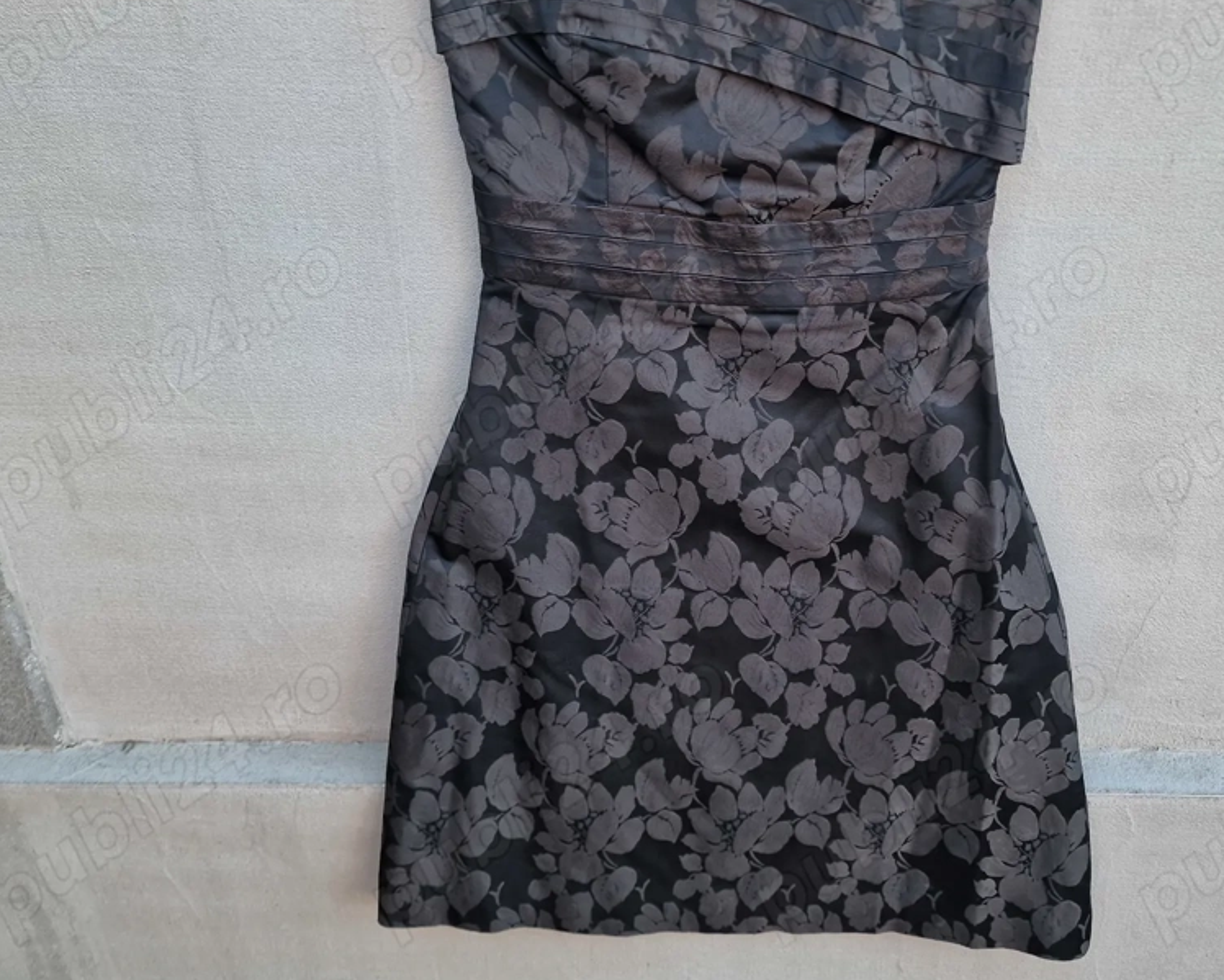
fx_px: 1087
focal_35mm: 30
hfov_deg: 58.3
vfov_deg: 48.3
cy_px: 406
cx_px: 738
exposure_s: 1/120
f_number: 1.8
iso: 100
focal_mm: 6.4
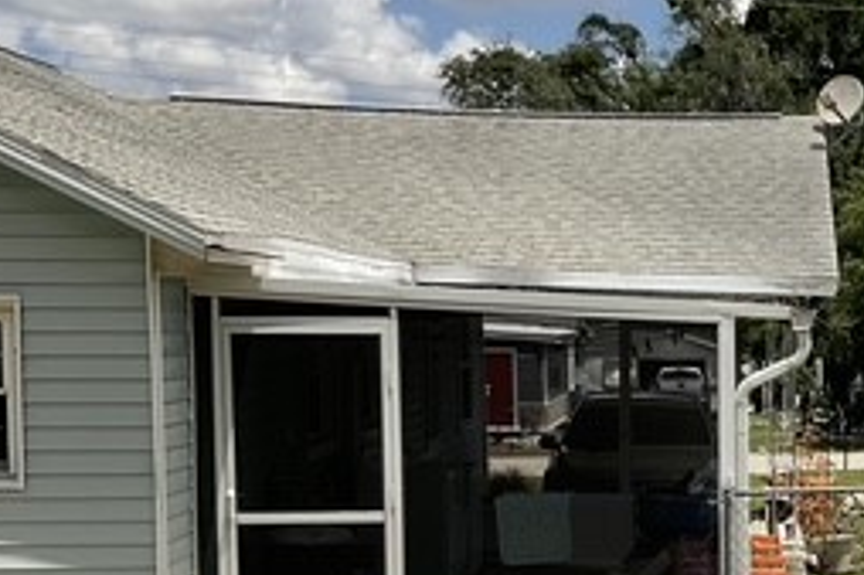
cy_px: 456
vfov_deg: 17.8
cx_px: 1010
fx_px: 1823
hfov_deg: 24.4
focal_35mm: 76
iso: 16
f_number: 1.8
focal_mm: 3
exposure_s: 1/2427
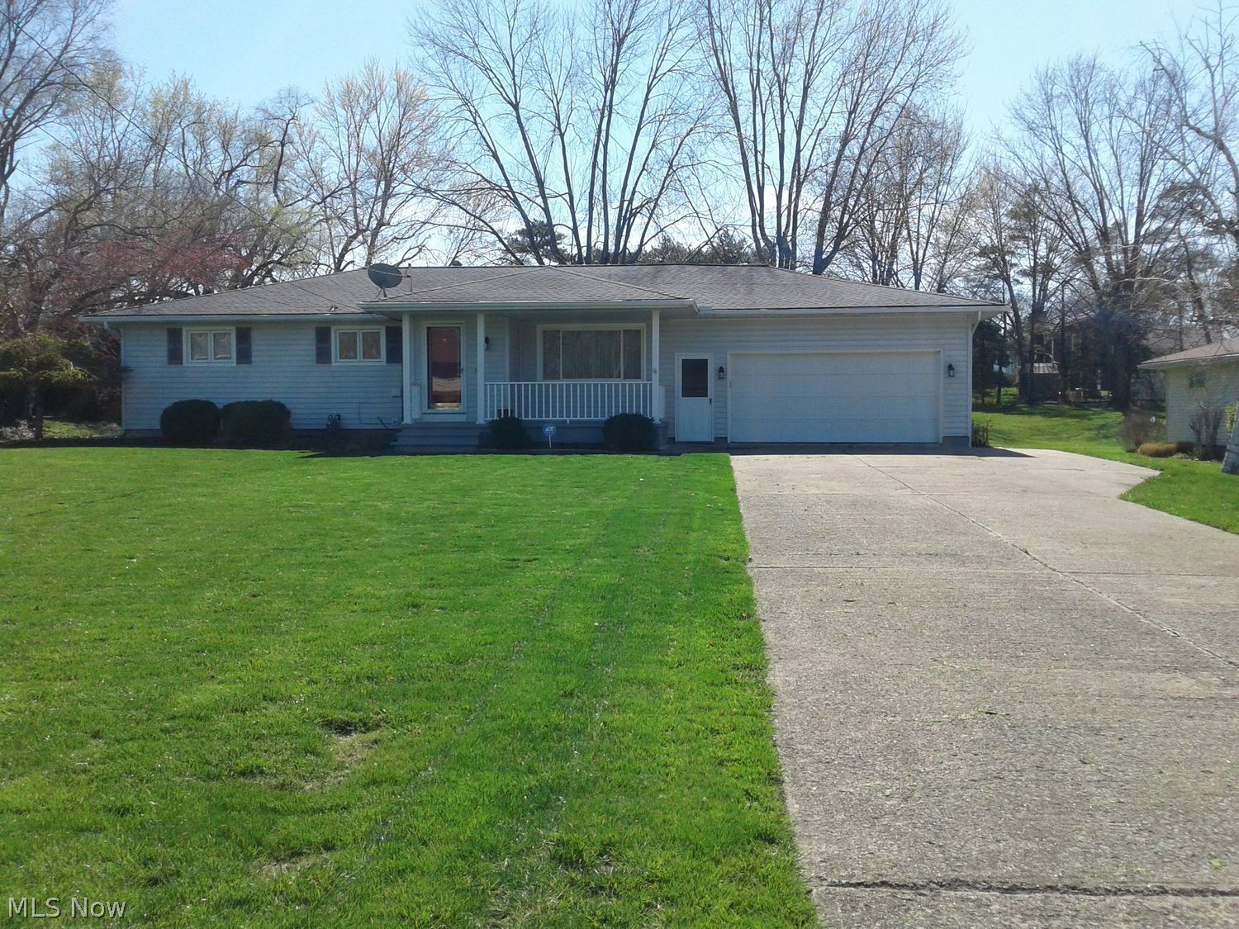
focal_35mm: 33
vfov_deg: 42.9
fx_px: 1181
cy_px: 464
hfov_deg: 55.4
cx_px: 620
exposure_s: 1/1315
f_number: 2.2
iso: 50
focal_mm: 3.3
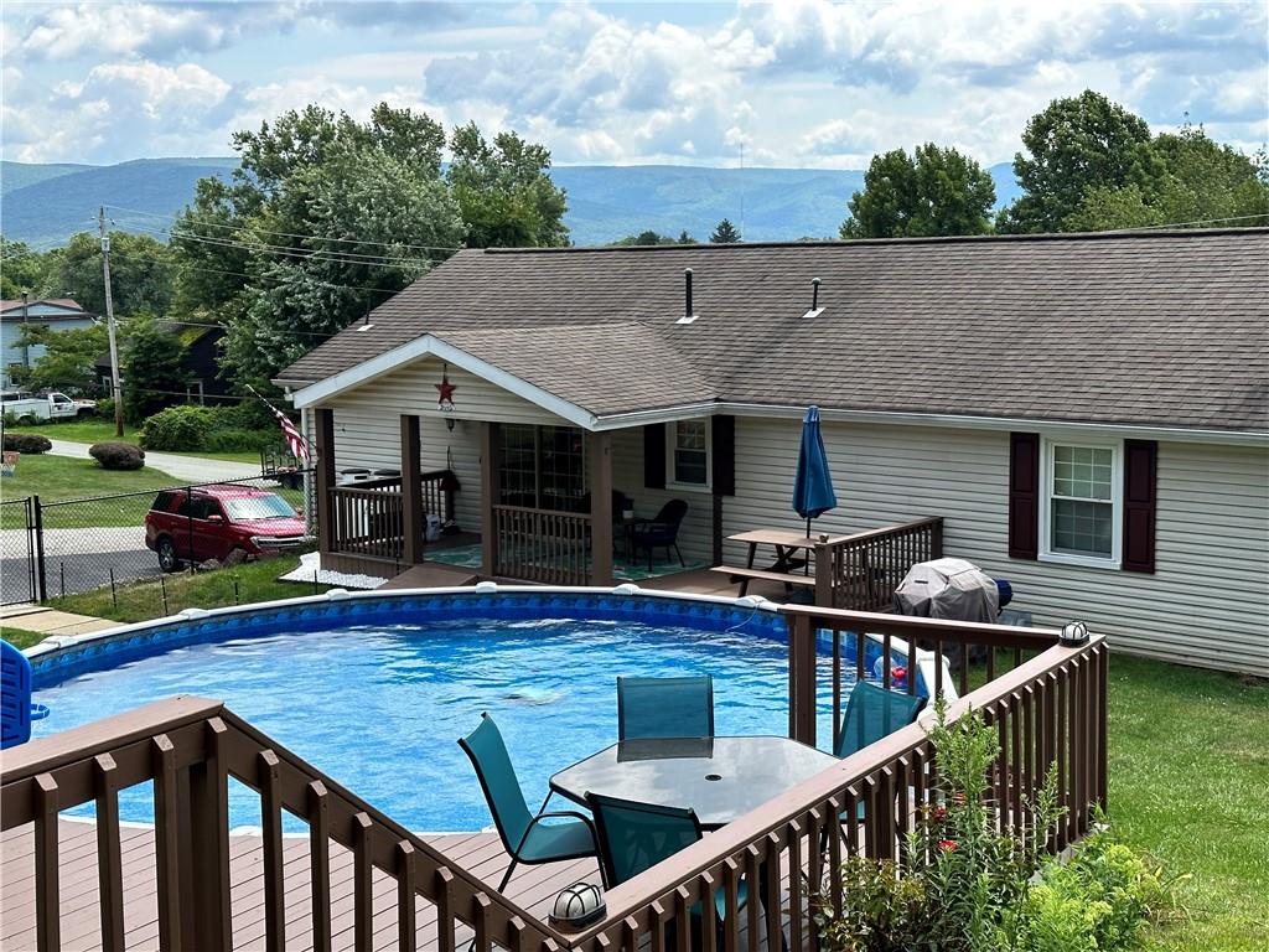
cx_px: 634
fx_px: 1760
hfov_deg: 39.7
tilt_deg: -7.6
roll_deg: +1.4
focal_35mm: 48
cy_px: 476
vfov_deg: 30.3
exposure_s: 1/2976
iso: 64
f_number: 1.78
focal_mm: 6.86
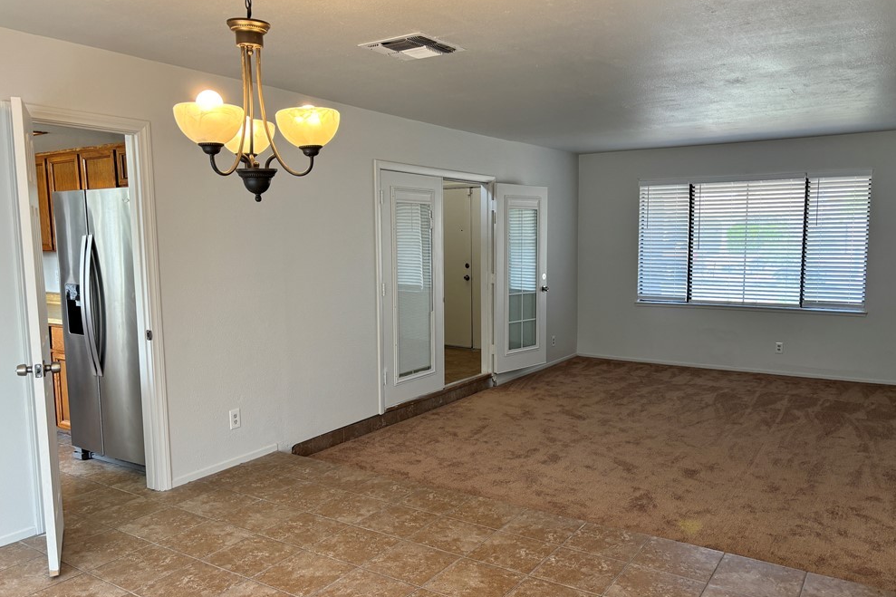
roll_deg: +0.1
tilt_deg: -6.6
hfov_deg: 65.5
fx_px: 697
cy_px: 311
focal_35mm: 28
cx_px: 448
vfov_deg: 46.4
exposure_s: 1/60
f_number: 1.6
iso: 80
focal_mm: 5.96
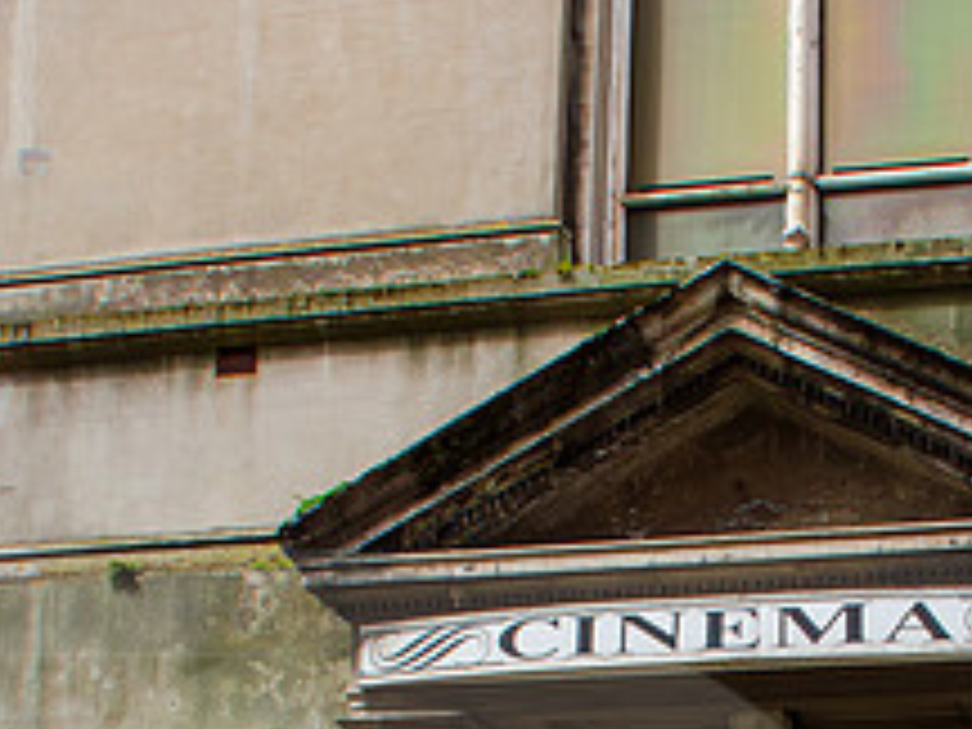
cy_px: 805
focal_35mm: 93
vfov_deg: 15.5
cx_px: 762
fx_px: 2611
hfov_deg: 20.9
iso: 400
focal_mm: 18
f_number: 16
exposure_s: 1/80
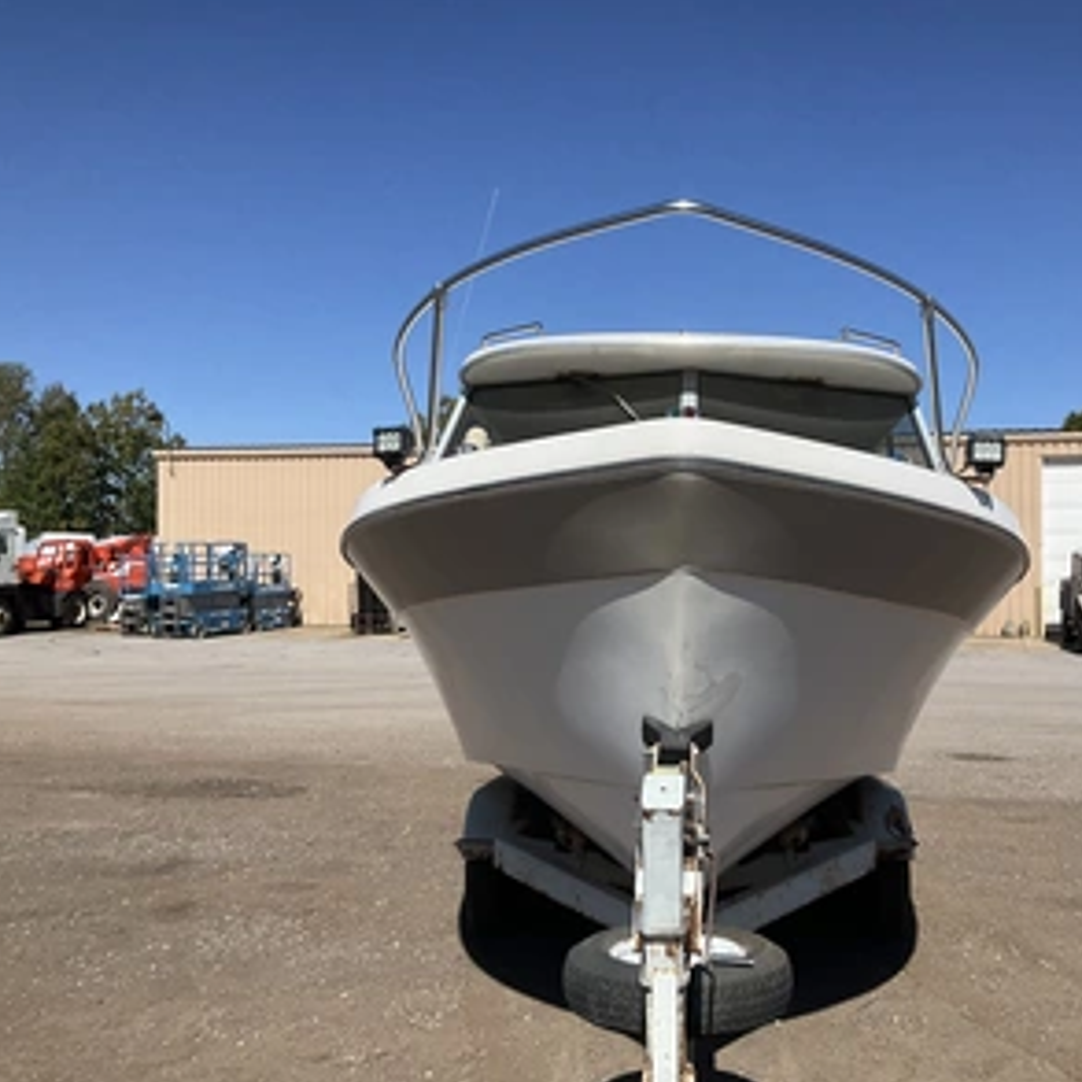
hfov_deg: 46.8
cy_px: 547
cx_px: 679
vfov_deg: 47.2
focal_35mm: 35
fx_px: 1238
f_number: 1.8
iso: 25
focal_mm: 3
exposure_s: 1/2667
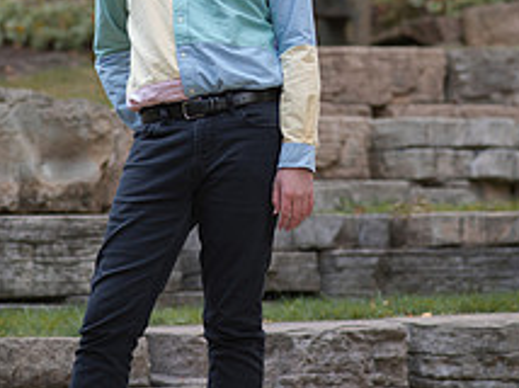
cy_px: 10
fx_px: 2576
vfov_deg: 8.6
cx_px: 238
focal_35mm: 172
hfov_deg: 11.5
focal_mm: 85
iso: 720
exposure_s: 1/200
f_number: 2.8
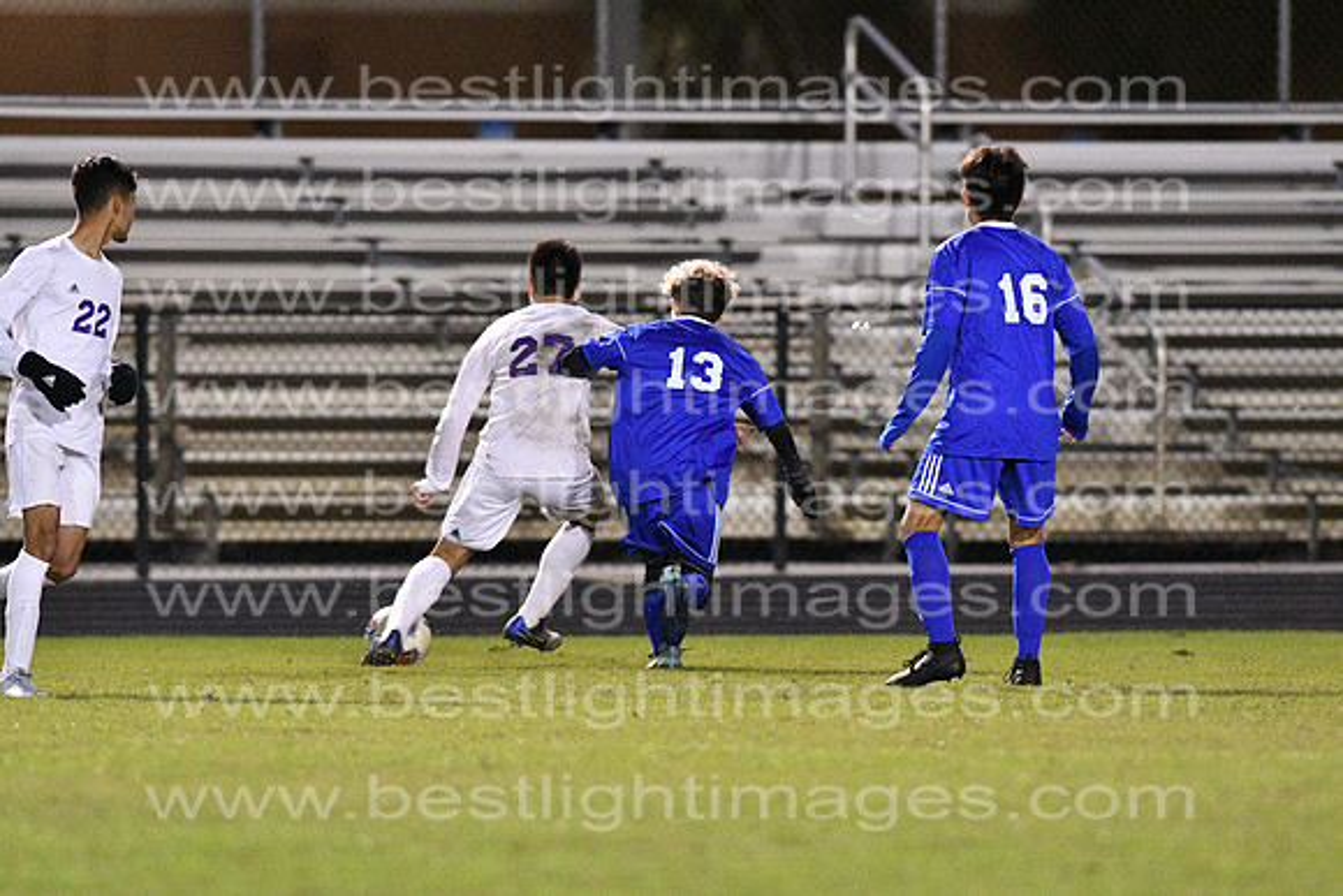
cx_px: 672
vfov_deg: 3.1
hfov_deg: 4.6
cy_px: 448
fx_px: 16791
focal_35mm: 450
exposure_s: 1/640
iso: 10000
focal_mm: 300
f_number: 3.5
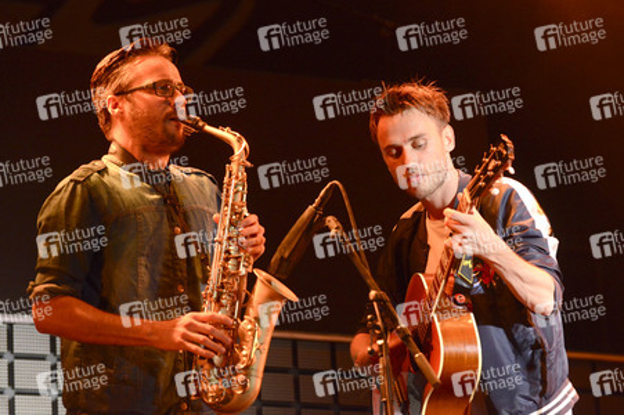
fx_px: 2944
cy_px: 208
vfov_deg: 8.1
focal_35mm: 170
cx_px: 312
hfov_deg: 12.1
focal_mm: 170
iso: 3200
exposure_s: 1/320
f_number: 5
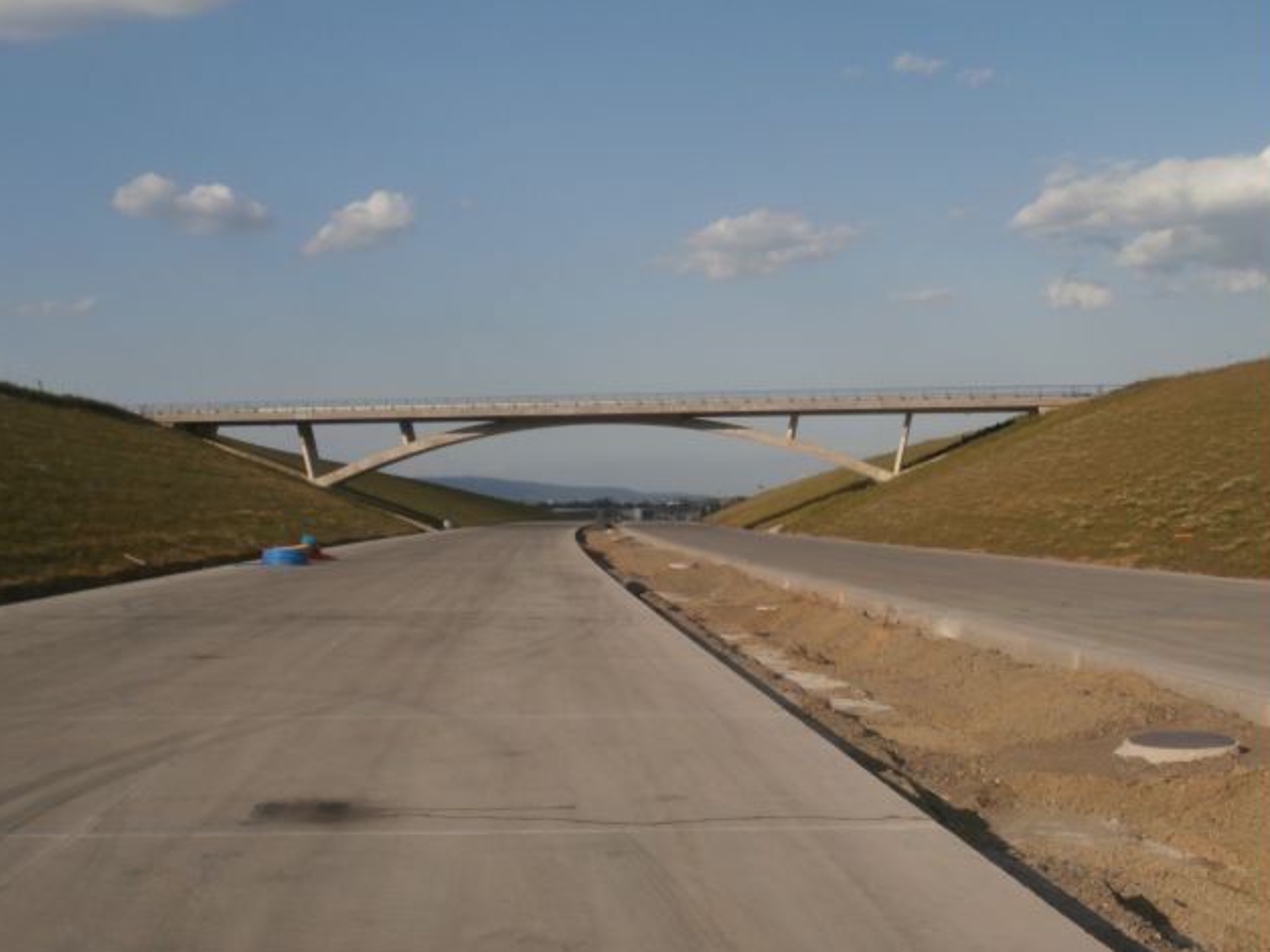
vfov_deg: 30.3
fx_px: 1761
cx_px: 640
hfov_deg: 39.7
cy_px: 478
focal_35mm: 48
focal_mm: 8.29
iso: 100
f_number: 4.2
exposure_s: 1/1000
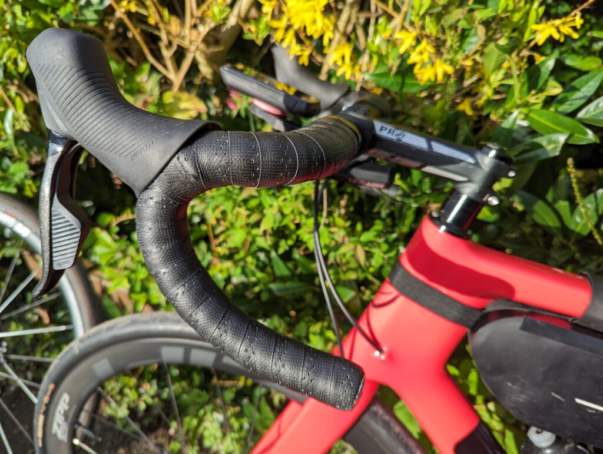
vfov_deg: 56.9
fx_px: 419
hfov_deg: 71.5
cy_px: 227
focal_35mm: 24
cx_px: 302
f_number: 1.85
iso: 32
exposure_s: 1/284
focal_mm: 6.81
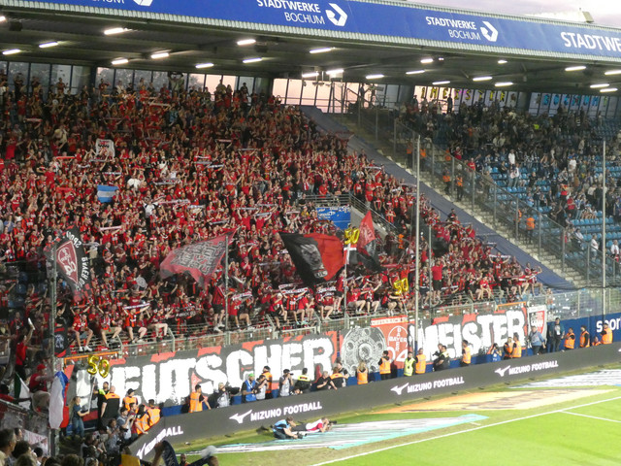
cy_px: 233
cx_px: 310
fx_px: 1166
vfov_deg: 22.6
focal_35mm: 65
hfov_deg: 29.8
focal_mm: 11.7
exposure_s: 1/80
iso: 1250
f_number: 4.4
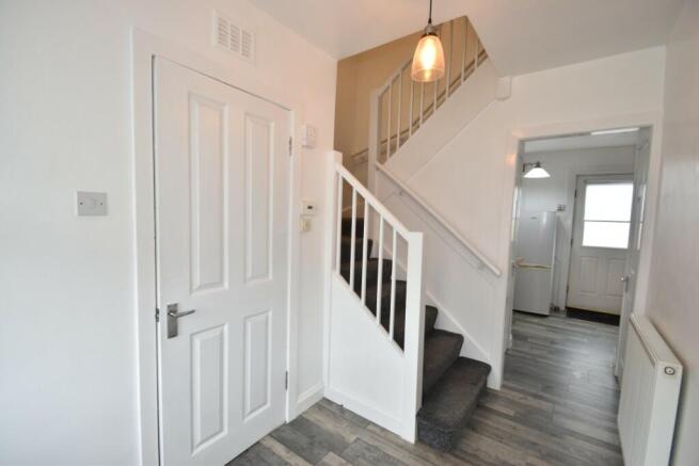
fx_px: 291
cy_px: 233
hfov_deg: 100.4
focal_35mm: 15
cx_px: 350
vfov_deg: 77.4
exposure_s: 1/60
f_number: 5
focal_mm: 10
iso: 250
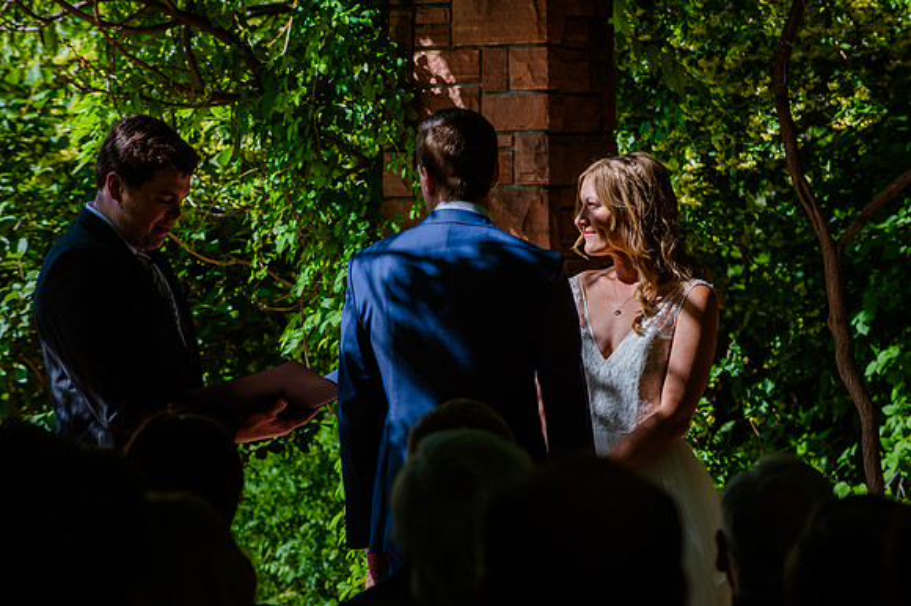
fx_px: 4552
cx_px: 456
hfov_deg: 11.4
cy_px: 303
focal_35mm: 180
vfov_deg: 7.6
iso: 400
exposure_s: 1/400
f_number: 8
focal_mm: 180
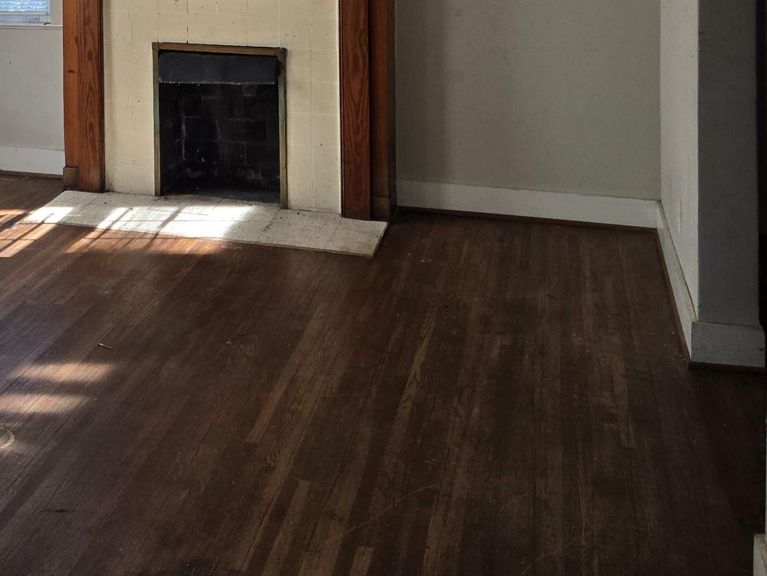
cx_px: 107
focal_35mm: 54
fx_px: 1196
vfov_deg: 24.8
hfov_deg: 34.0
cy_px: -84
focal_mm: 5.4
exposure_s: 1/120
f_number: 1.8
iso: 25
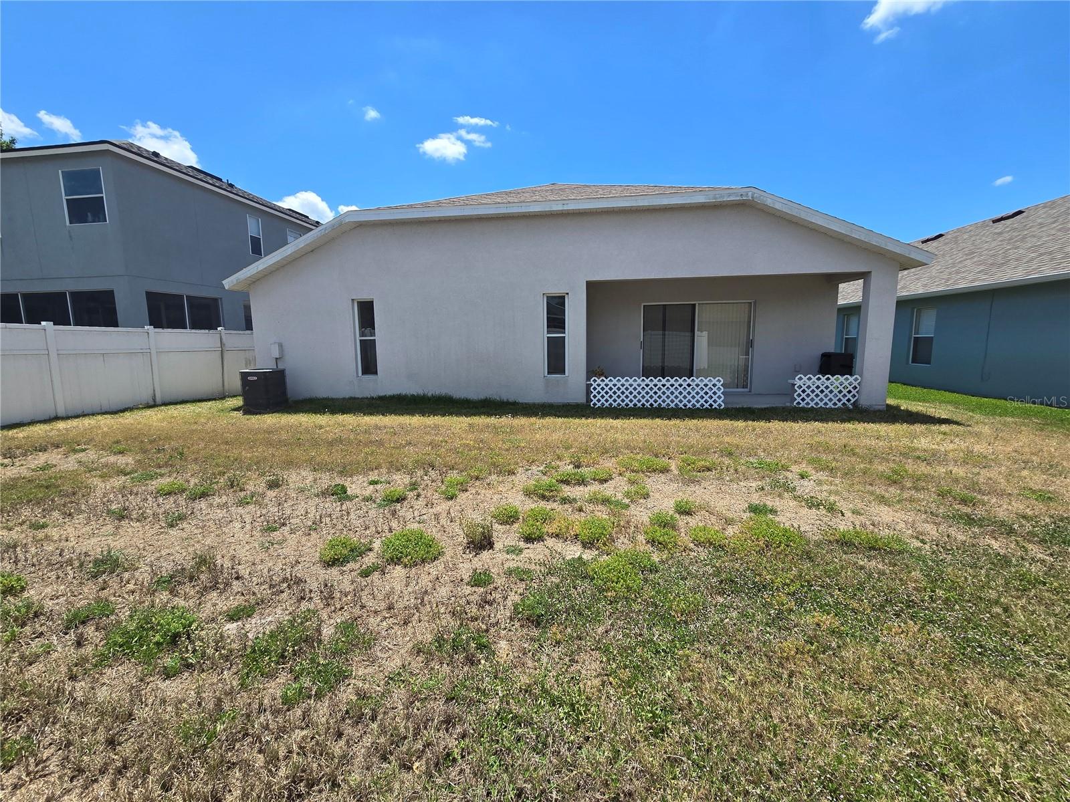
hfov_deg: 106.2
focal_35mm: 13
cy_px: 401
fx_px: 402
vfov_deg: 89.9
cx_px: 535
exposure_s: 1/2021
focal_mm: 2.2
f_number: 2.2
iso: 50
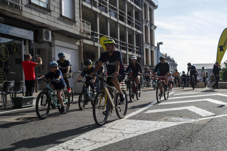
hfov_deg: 39.6
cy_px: 76
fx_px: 315
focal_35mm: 50
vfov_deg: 27.0
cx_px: 114
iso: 100
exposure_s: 1/1250
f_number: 4
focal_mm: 50
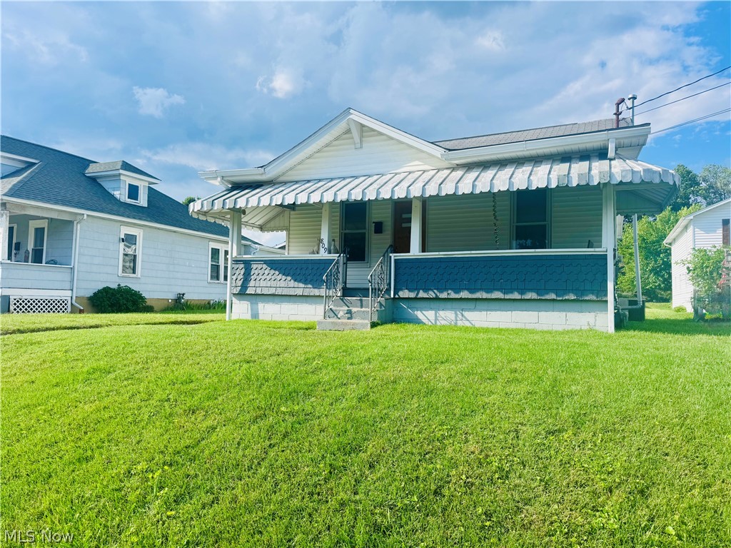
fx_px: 507
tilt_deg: +2.7
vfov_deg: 56.8
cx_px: 366
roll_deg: -1.3
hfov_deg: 71.6
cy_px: 274
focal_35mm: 24
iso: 80
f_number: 1.78
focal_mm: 6.76
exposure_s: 1/2959
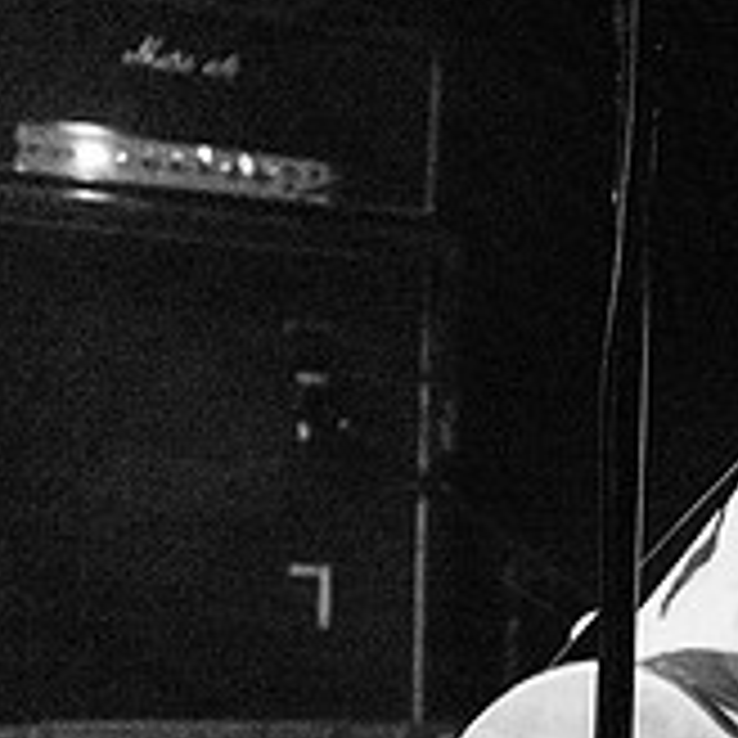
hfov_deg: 14.1
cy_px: 655
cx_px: 1179
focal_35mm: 114
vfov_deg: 15.1
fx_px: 2750
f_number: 3.2
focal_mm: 38
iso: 2500
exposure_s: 1/80
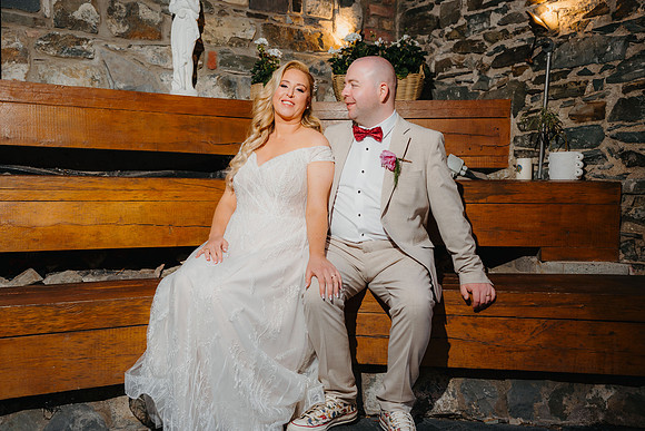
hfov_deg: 53.4
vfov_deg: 37.1
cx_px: 318
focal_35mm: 36
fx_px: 641
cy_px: 215
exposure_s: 1/250
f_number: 3.2
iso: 100
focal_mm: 35
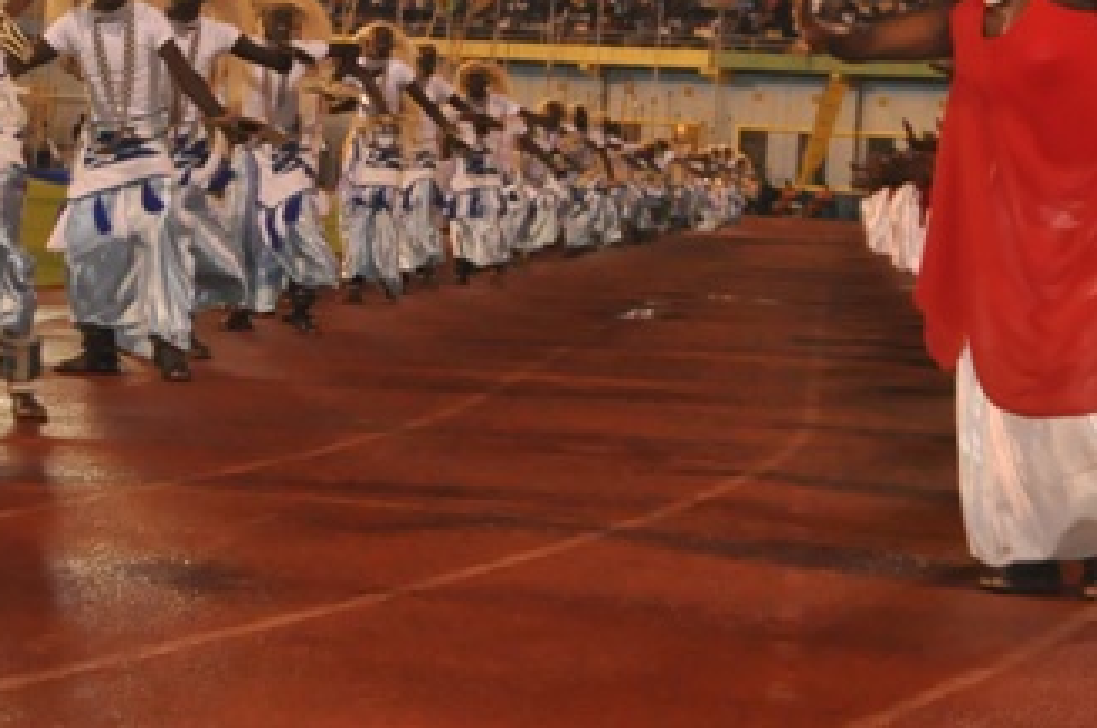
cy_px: 25
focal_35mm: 141
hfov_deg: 14.5
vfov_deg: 9.6
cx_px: 359
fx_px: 4290
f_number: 7.1
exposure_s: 1/100
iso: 3200
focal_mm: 48
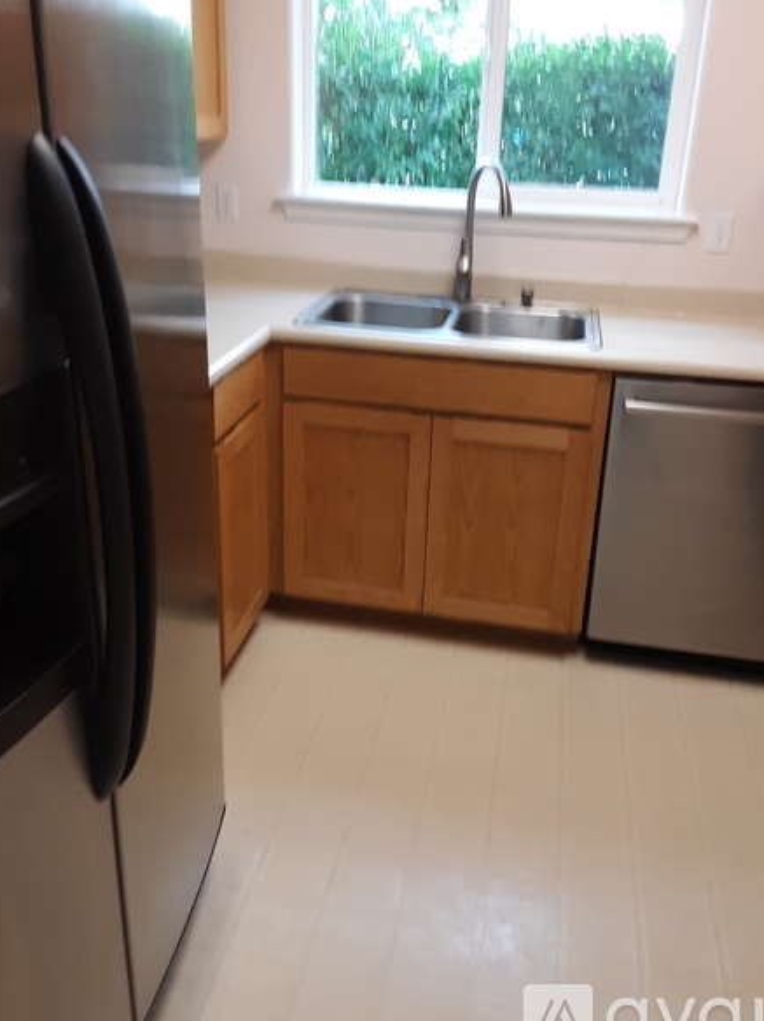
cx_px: 369
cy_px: 471
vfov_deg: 56.8
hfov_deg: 44.1
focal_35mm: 32
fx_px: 943
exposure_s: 1/40
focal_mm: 2.91
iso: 160
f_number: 1.9
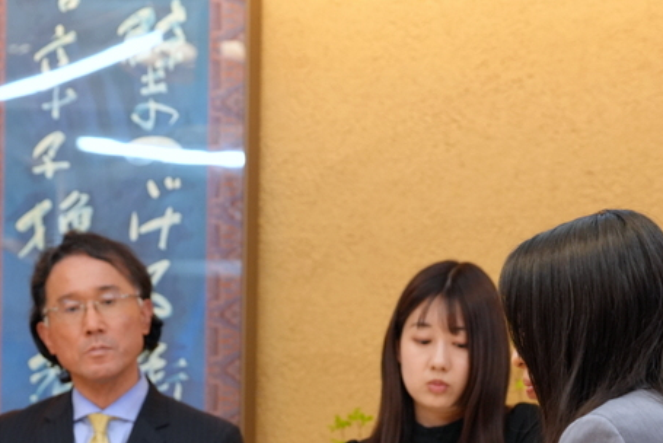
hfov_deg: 9.7
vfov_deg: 6.4
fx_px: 3925
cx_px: 242
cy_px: 461
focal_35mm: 213
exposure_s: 1/100
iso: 1600
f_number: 4.5
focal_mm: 97
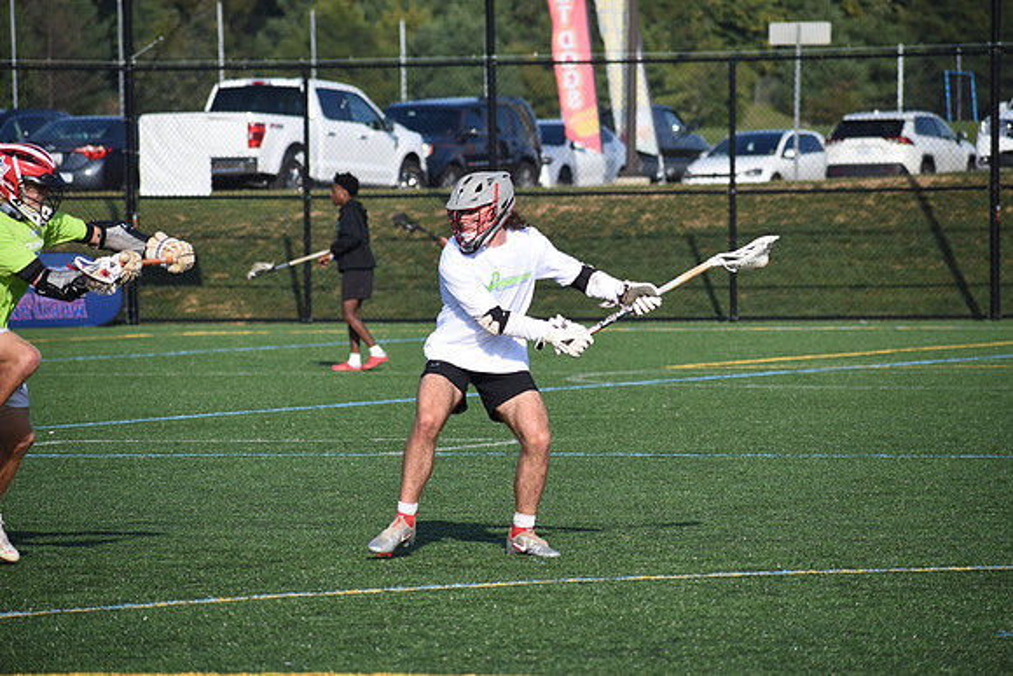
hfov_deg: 7.8
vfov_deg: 5.2
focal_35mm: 262
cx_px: 506
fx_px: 7388
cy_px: 338
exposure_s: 1/1600
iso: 320
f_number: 5.6
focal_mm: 175
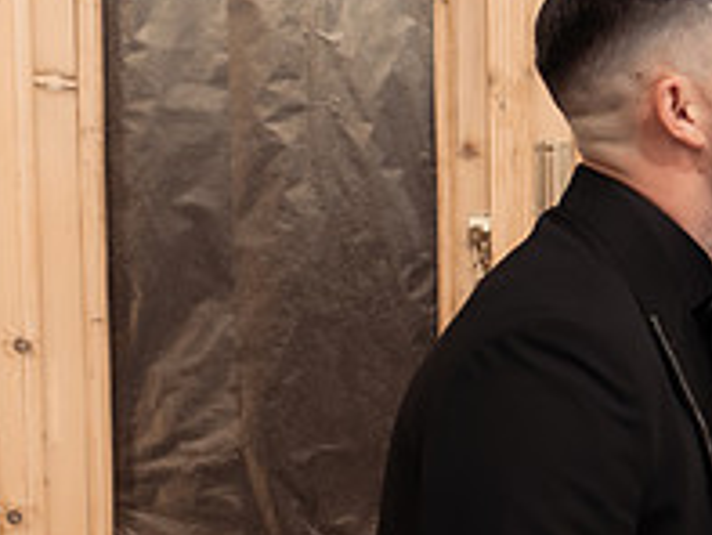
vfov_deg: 11.7
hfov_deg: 15.3
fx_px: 2593
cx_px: 763
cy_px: 472
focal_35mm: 126
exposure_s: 1/320
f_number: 2
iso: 1600
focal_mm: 35
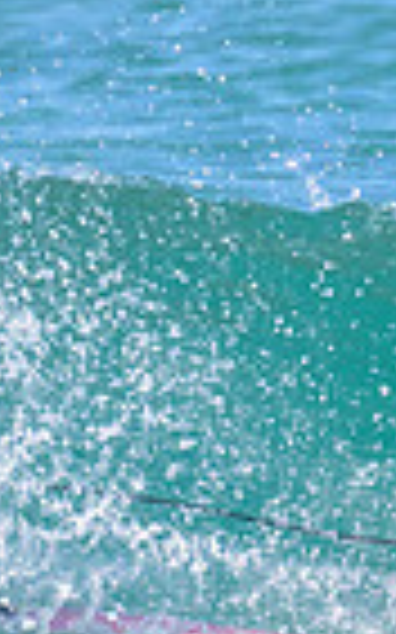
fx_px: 78907
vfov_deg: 0.5
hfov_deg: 0.3
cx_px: 1130
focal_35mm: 4565
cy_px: 533
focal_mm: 800
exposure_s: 1/1250
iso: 1250
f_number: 11
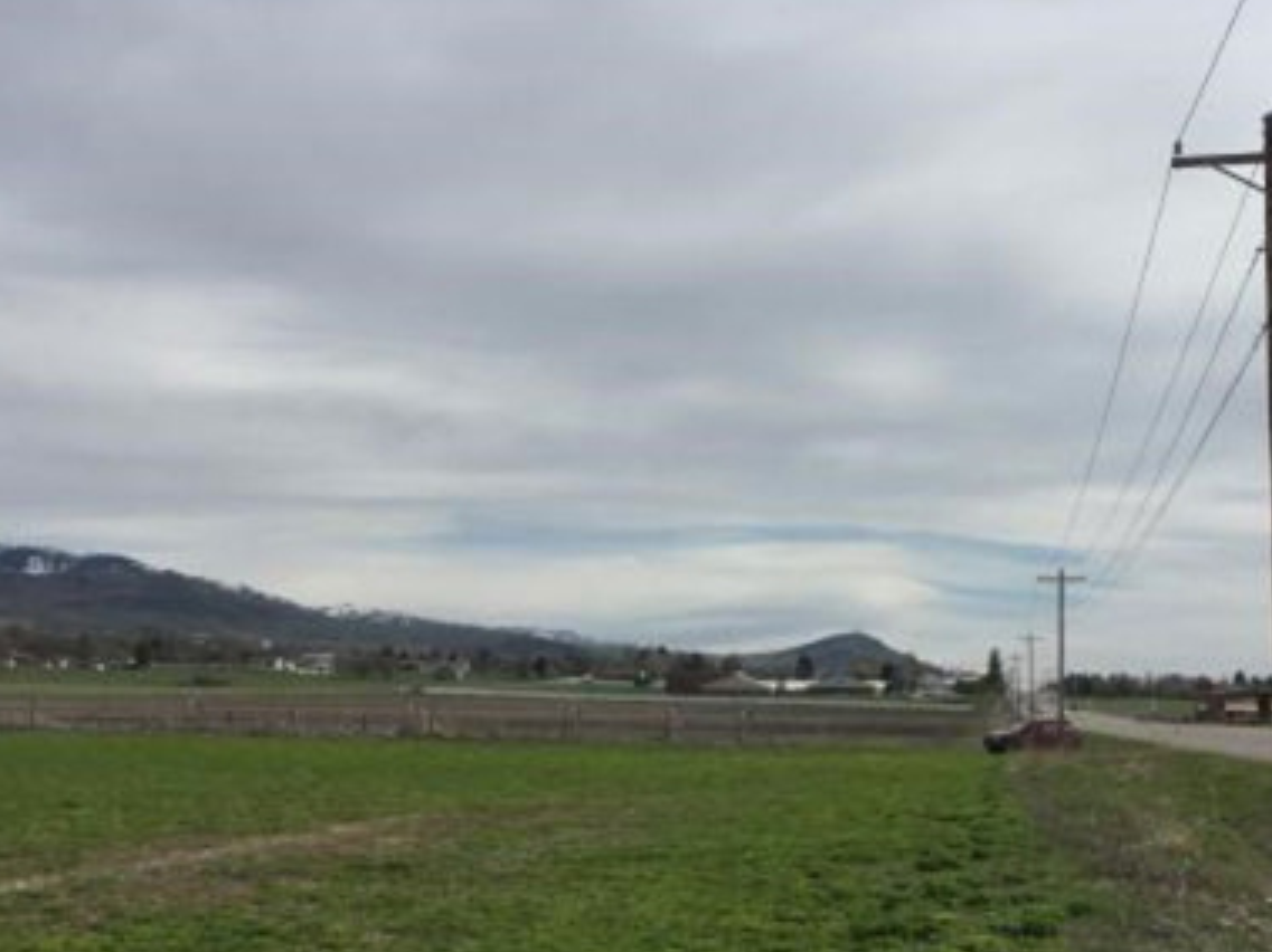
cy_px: 550
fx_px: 1800
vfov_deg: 29.6
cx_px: 849
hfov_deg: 38.5
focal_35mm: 49
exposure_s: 1/3968
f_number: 2.2
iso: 32
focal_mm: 4.15
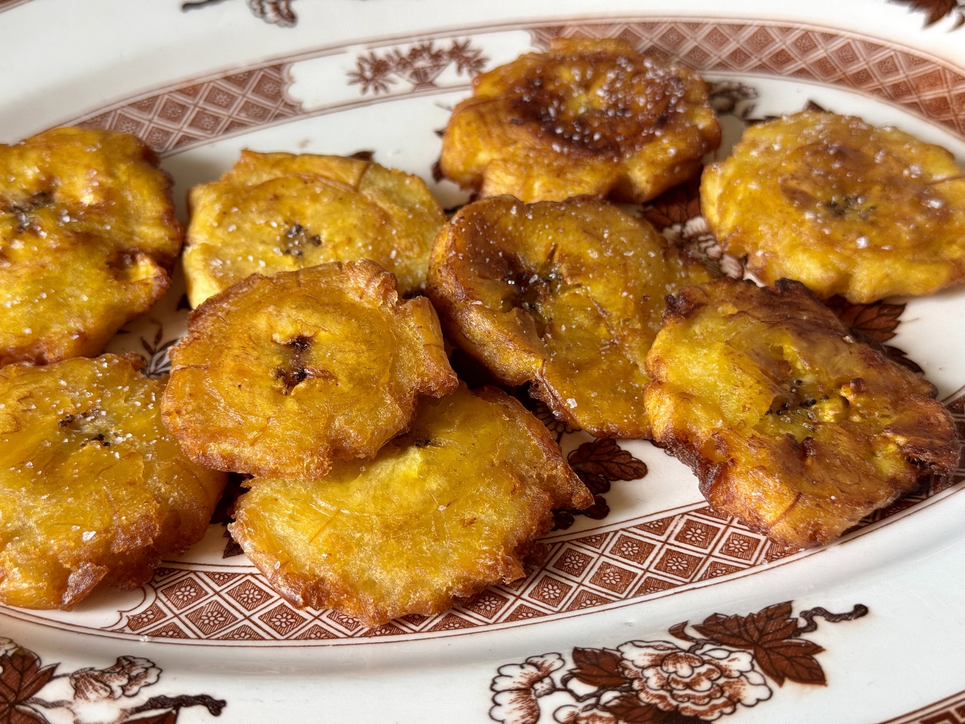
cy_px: 362
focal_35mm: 48
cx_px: 482
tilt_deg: -47.4
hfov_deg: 39.7
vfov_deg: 30.3
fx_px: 1338
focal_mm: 6.76
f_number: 1.78
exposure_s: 1/60
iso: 64
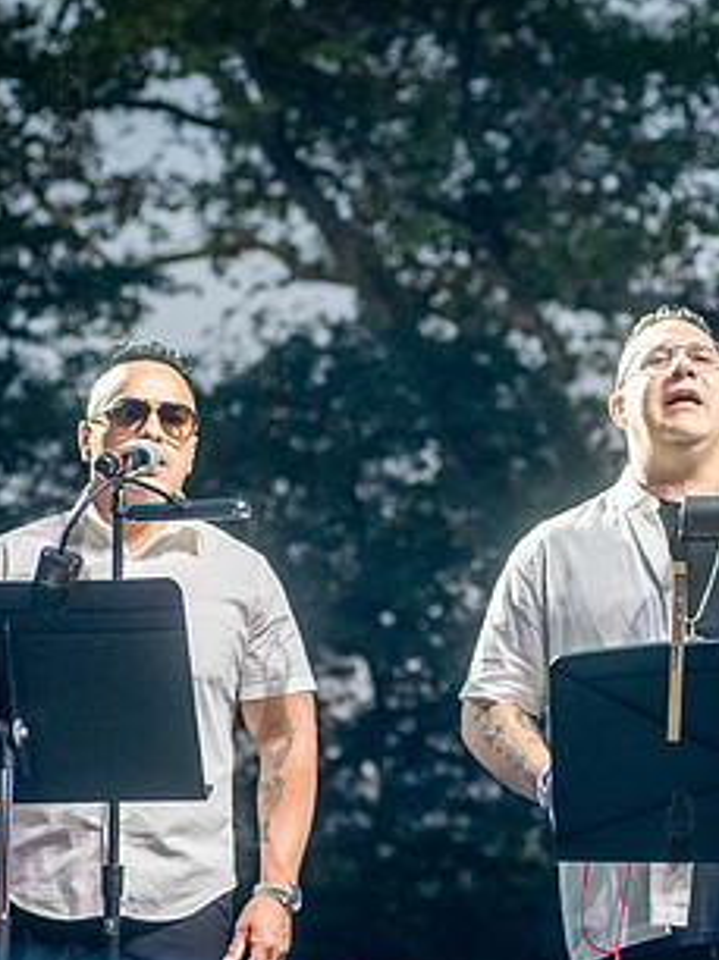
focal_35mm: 152
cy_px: 510
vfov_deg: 13.0
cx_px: 645
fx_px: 4215
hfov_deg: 9.7
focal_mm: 80
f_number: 4
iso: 4000
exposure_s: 1/800
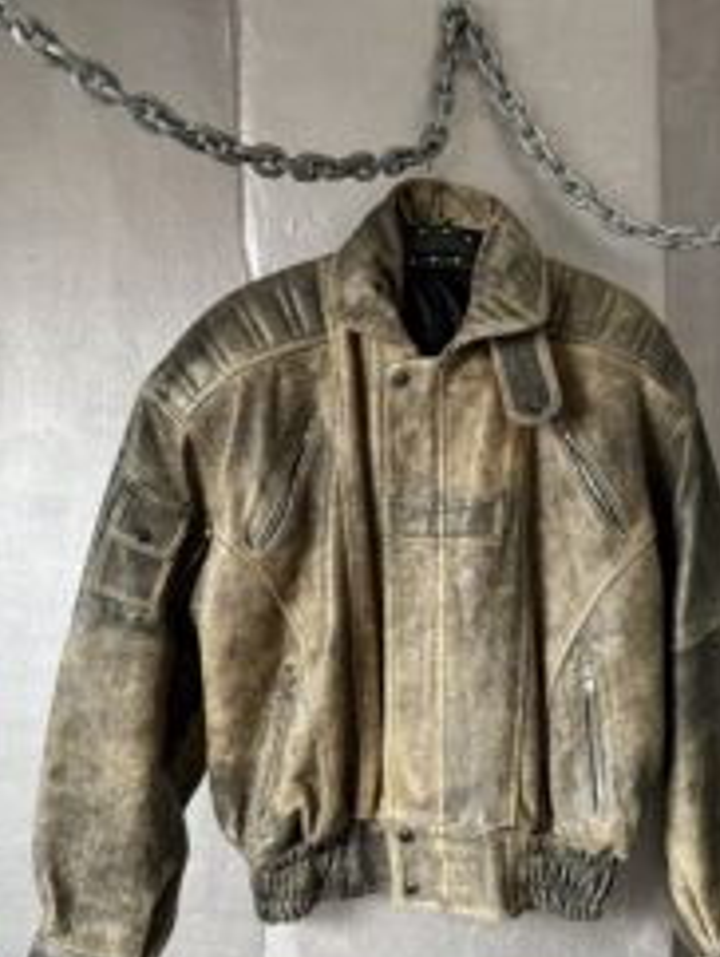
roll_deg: -1.1
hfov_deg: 40.7
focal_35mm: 35
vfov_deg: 52.5
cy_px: 536
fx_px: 969
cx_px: 394
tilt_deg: -1.6
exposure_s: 1/60
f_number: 1.78
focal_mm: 6.76
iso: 400
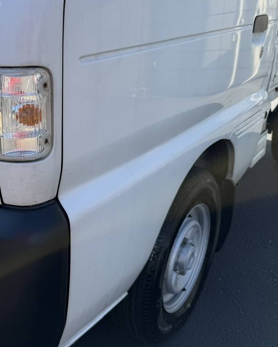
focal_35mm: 38
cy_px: 151
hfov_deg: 35.6
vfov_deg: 47.8
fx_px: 391
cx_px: 4
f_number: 1.78
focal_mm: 6.76
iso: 80
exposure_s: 1/1727
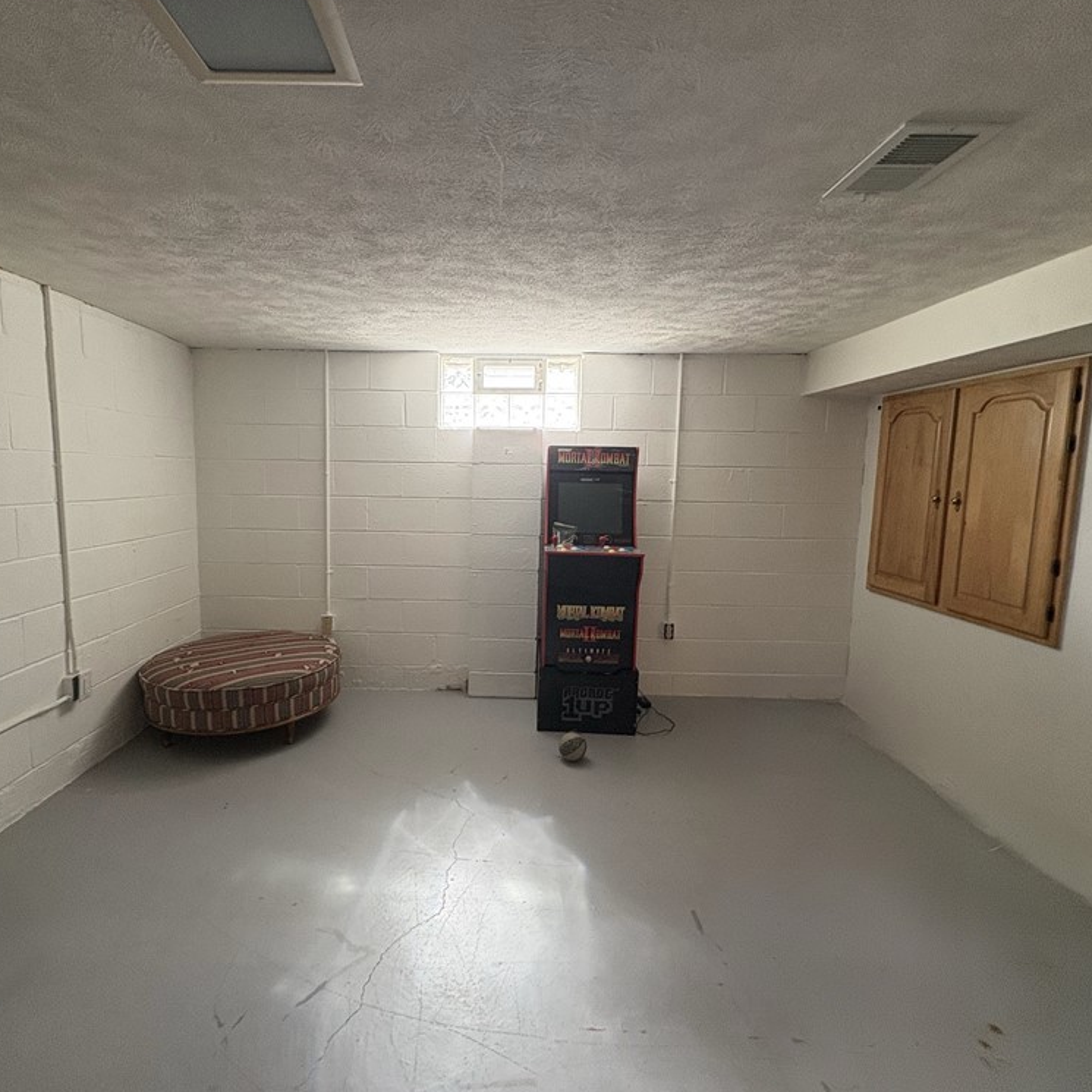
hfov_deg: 83.7
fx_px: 607
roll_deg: -1.0
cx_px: 495
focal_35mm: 17
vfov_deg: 84.0
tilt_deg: -6.7
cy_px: 541
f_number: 2.2
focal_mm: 2.22
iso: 250
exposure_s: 1/60
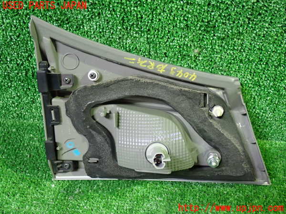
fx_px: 364
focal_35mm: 44
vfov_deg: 32.9
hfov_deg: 42.9
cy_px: 107
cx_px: 143
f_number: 2.9
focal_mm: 7.84
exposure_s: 1/25
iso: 800
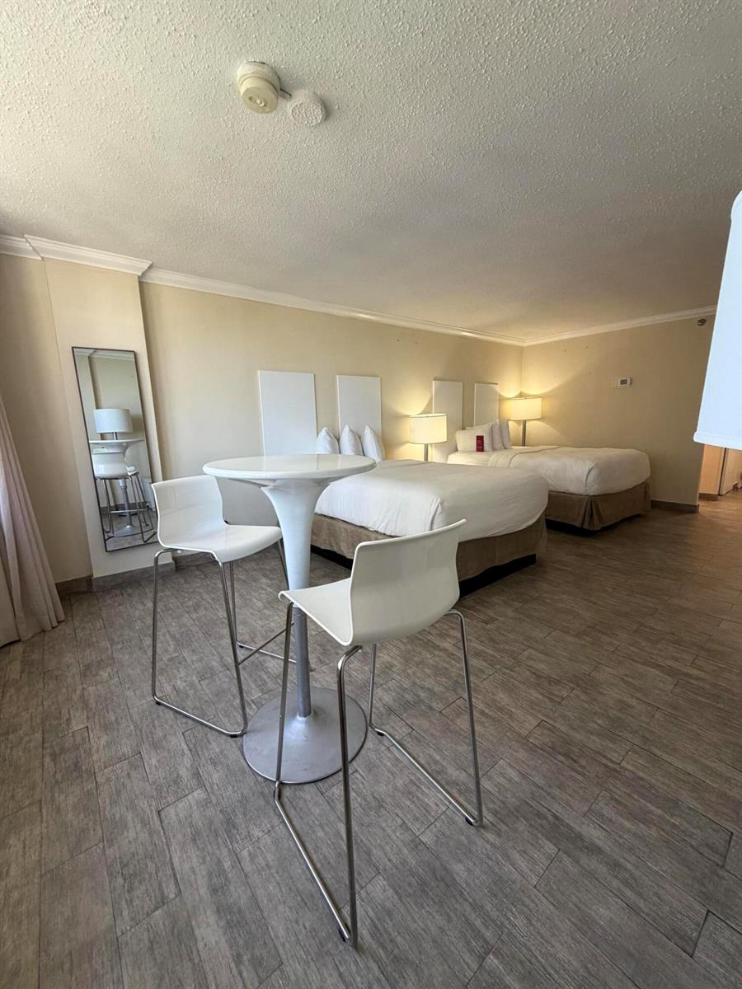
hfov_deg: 85.7
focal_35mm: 14
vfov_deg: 102.1
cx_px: 371
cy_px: 494
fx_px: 400
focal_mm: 2.22
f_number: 2.2
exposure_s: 1/121
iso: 250
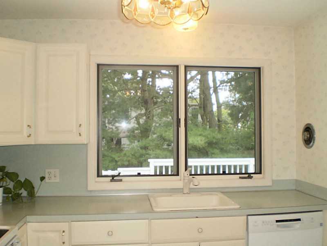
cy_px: 123
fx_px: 340
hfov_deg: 51.4
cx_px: 164
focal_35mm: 36
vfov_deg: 39.7
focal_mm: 6.3
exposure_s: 1/30
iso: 125
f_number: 3.1
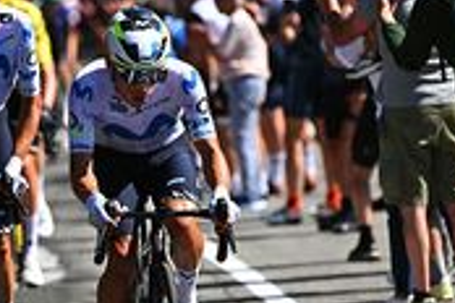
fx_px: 4929
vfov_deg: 3.5
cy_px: 195
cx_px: 52
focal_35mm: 390
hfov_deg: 5.3
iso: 250
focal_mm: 170
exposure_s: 1/2500
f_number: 3.5
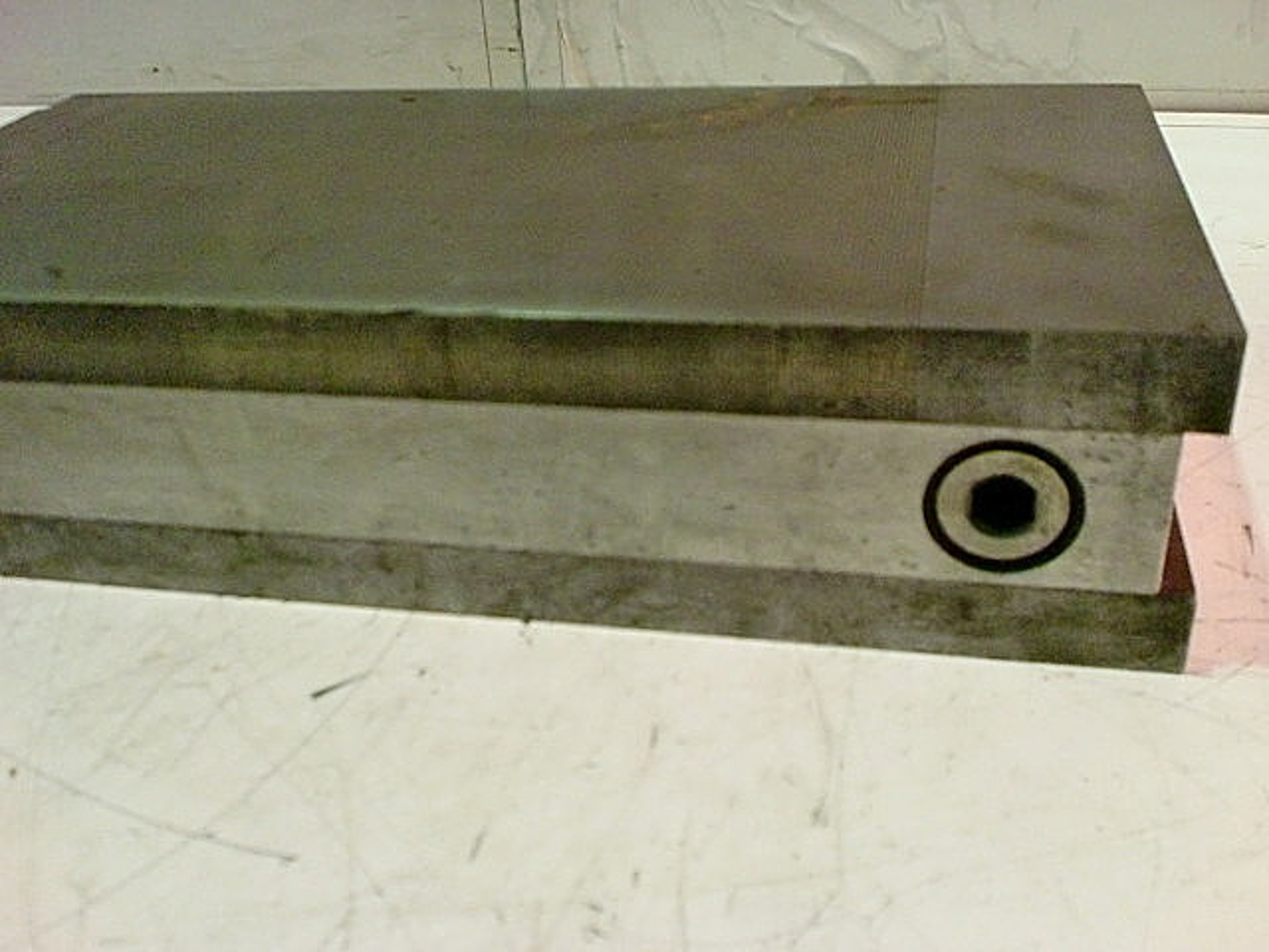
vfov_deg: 40.7
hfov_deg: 52.6
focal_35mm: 35
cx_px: 634
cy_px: 476
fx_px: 1283
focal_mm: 6.3
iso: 640
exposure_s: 1/60
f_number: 3.1
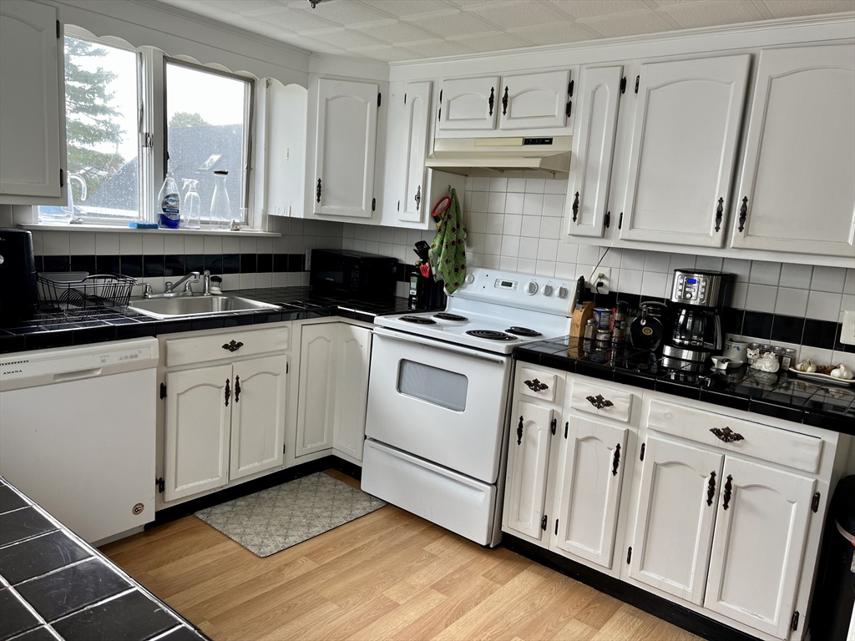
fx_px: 642
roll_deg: -4.3
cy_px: 320
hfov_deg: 67.3
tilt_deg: -9.1
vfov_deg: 53.1
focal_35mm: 26
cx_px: 428
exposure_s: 1/121
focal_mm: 5.7
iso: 40
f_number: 1.5
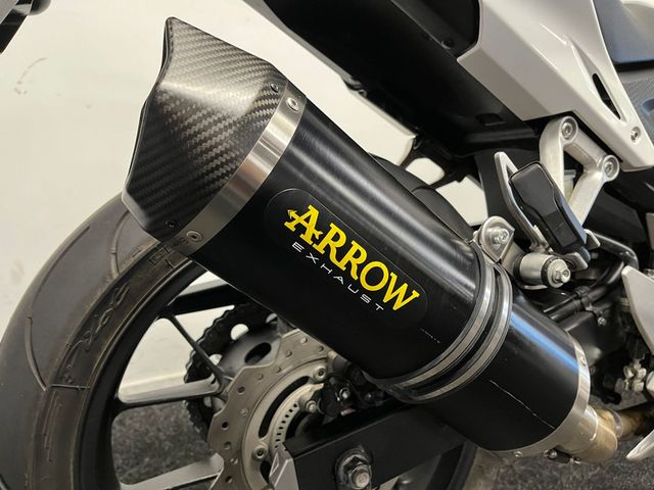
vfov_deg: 53.1
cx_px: 327
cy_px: 245
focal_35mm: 26
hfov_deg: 67.3
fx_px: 491
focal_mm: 5.1
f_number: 1.6
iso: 320
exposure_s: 1/50
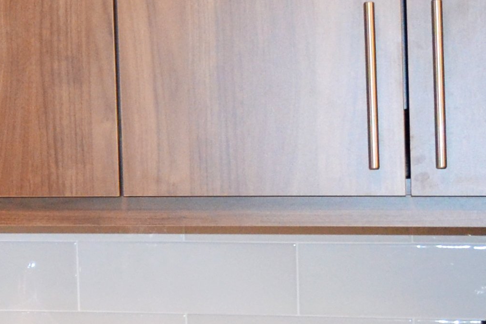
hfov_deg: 15.1
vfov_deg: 10.9
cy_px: 413
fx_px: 1660
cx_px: -302
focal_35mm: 123
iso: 1250
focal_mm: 18
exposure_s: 1/60
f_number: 3.5
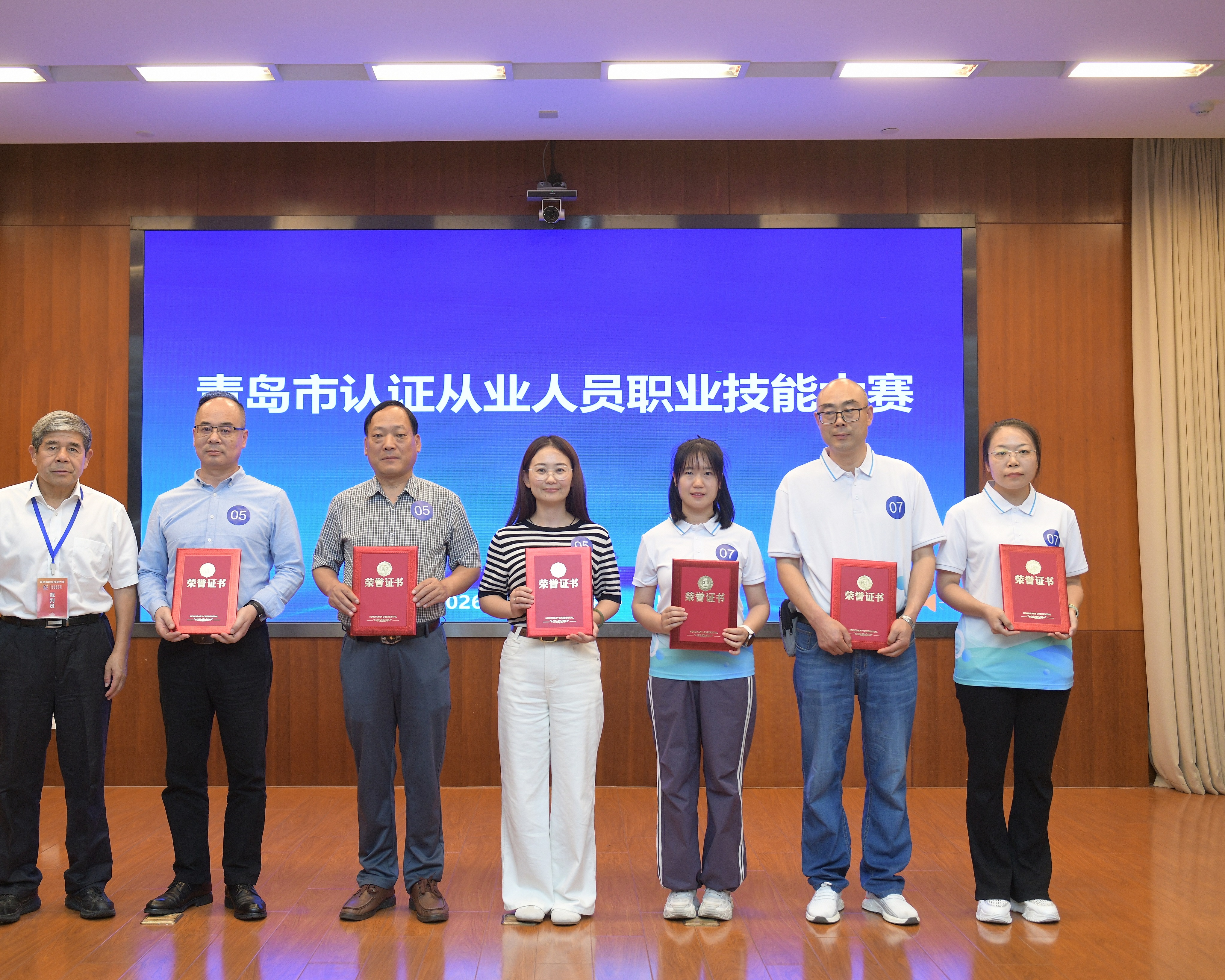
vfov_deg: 38.2
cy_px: 494
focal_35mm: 39
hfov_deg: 46.8
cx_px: 547
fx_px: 1414
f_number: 3.2
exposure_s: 1/200
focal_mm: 34
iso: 1250
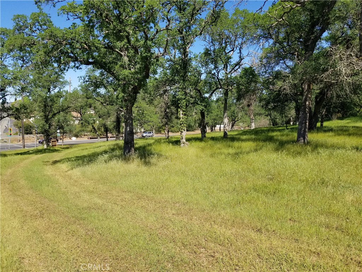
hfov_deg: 67.3
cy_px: 136
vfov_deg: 53.1
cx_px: 181
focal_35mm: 26
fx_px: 272
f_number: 1.7
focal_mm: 4.25
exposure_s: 1/1664
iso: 50
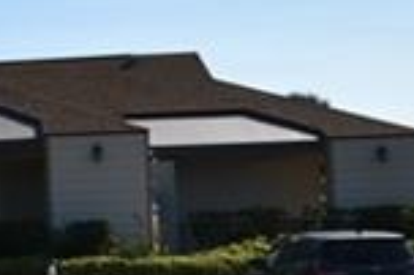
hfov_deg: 15.7
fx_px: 1279
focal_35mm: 111
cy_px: 182
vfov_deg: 12.3
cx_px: -327
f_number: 14
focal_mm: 11
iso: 100
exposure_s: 1/200
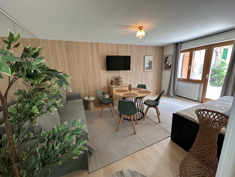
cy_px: 88
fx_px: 95
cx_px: 118
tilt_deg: -12.4
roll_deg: +2.3
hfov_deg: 102.1
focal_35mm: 14
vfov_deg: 85.7
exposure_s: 1/50
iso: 160
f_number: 2.2
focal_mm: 2.22
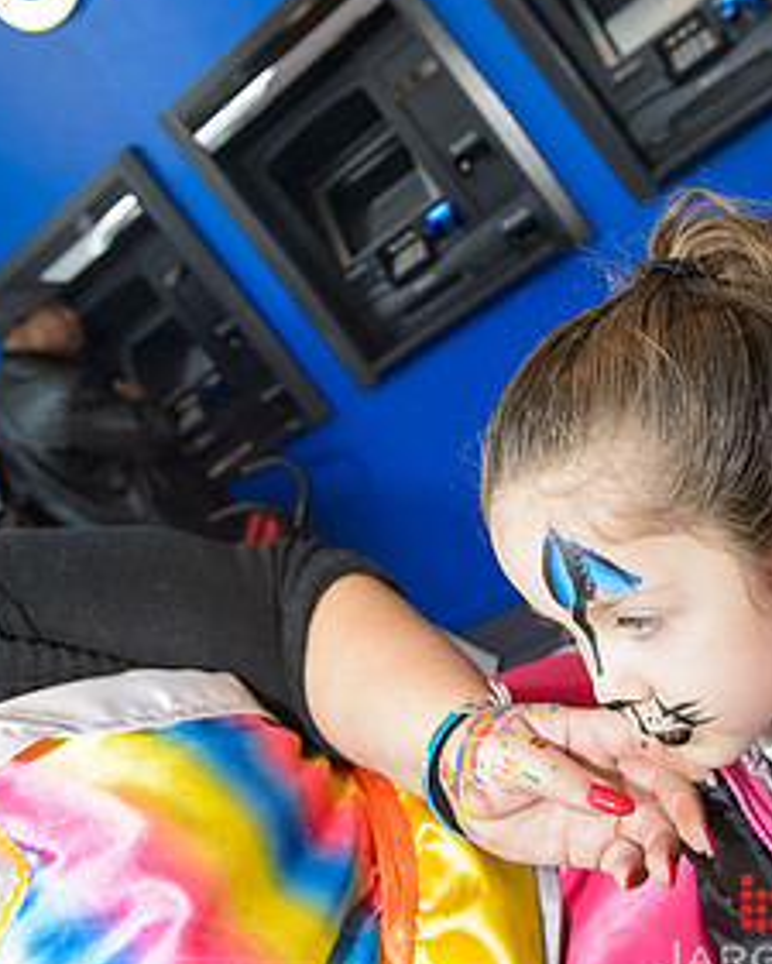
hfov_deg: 41.0
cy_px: 278
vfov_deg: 48.9
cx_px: 468
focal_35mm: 36
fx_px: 1028
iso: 500
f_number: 4.5
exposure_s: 1/125
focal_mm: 24
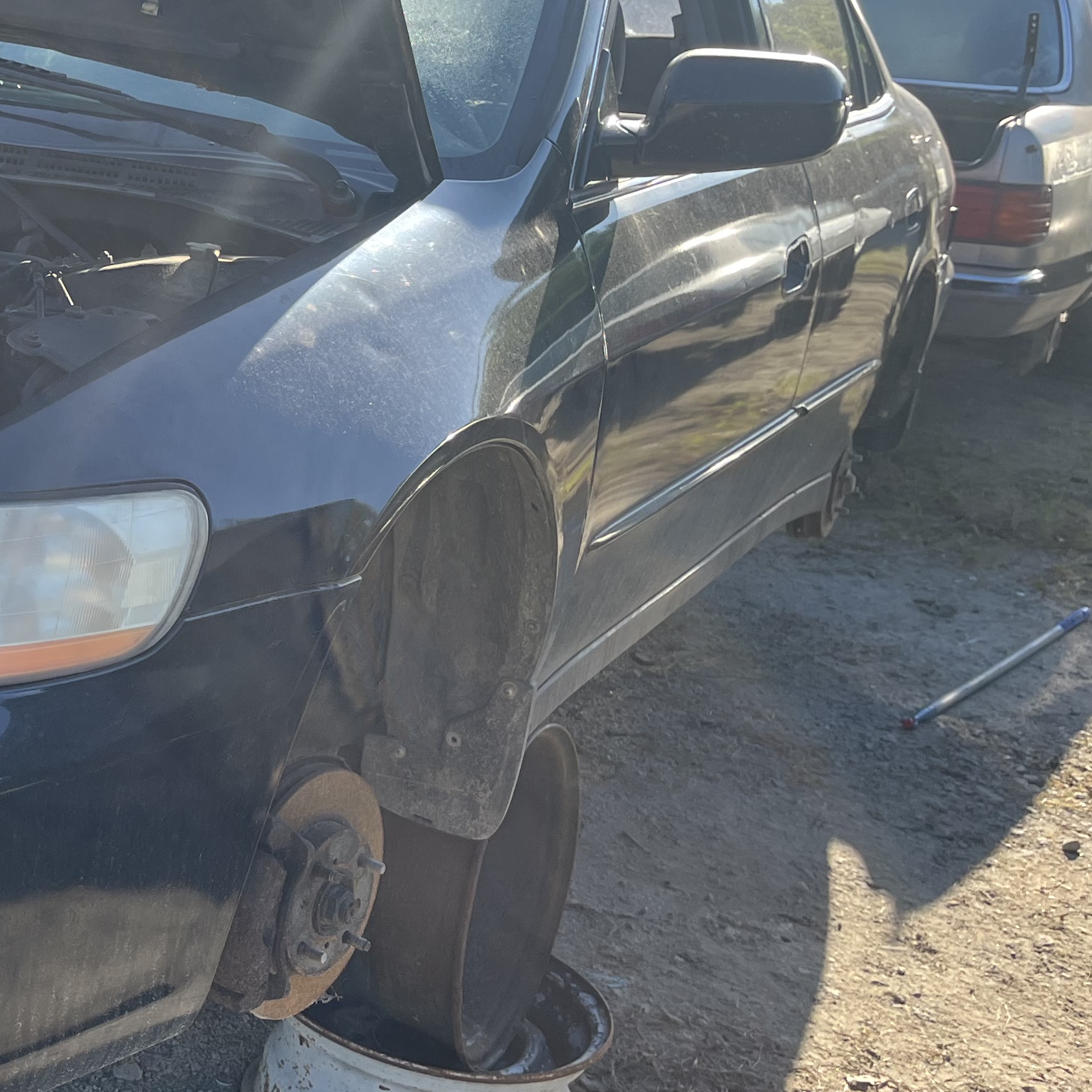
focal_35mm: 55
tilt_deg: -11.7
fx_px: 1963
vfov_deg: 31.0
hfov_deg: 27.9
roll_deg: +0.8
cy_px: 421
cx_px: -159
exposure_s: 1/761
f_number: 1.6
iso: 50
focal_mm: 5.1
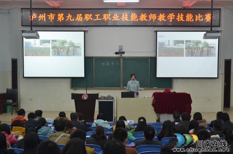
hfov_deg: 33.5
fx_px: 387
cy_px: 77
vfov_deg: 22.5
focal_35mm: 60
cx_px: 116
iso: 640
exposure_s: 1/60
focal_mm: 40
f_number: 4
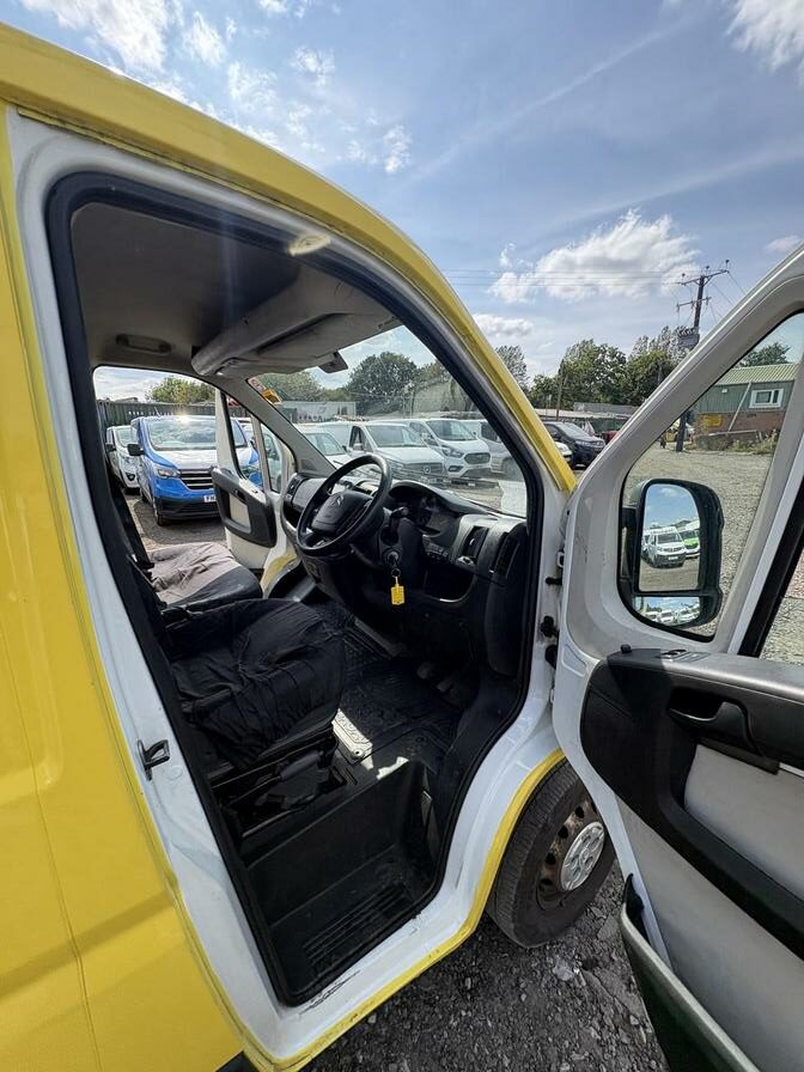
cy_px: 536
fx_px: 434
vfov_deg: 102.1
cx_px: 402
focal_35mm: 14
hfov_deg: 85.7
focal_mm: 2.22
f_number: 2.2
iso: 40
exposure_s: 1/600
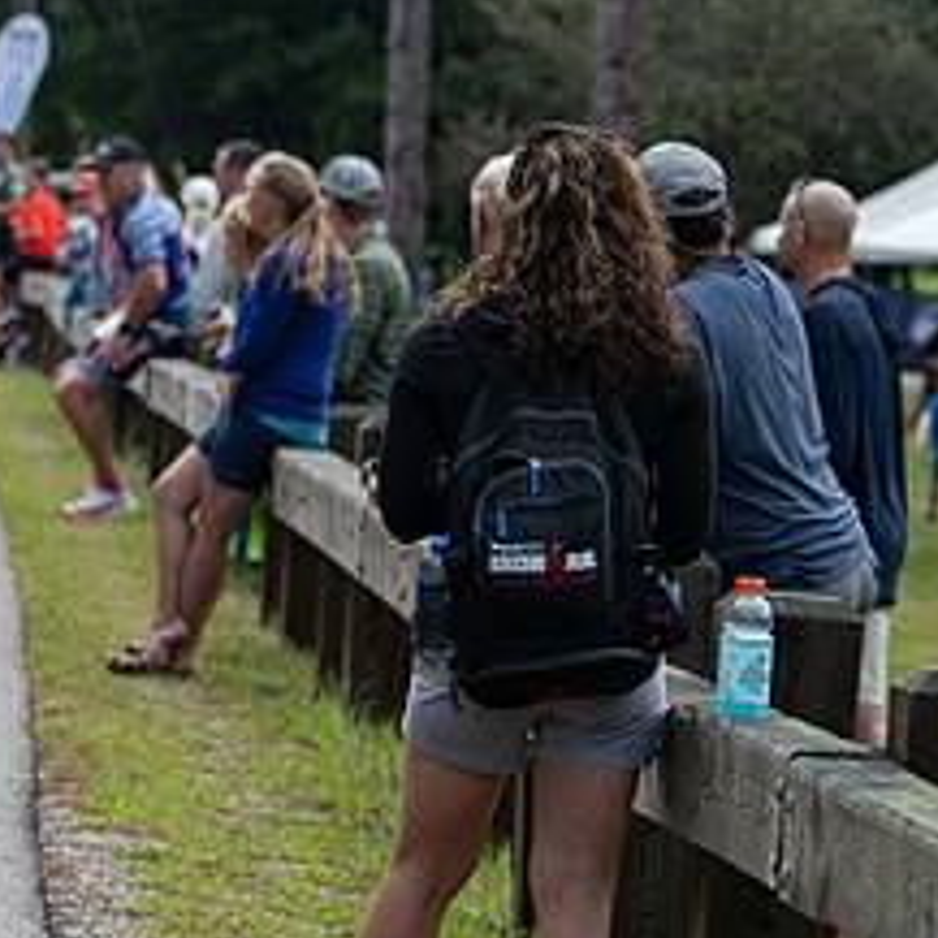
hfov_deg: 6.3
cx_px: -225
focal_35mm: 277
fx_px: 8492
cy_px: 538
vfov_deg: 6.3
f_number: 5.6
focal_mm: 122
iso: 200
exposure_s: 1/250
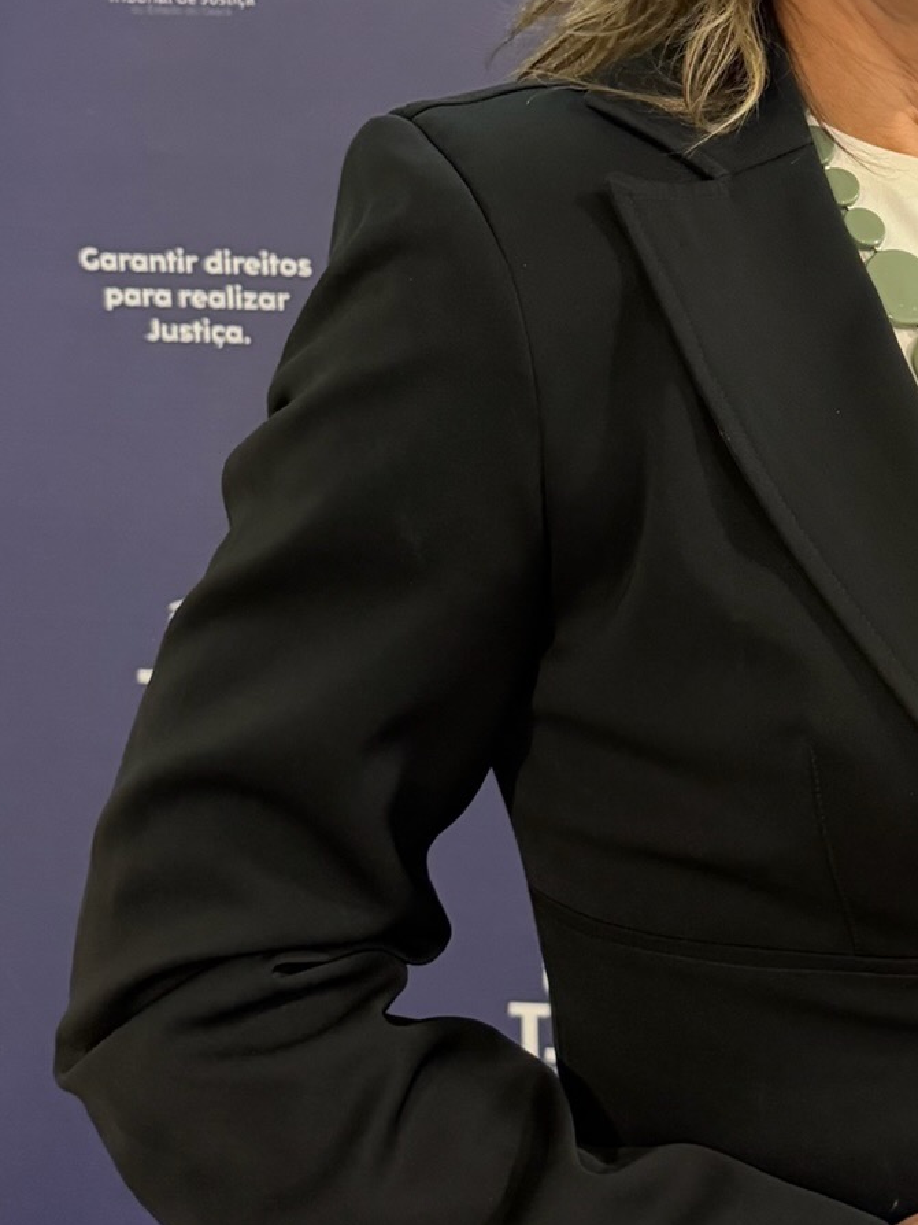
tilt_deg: -11.6
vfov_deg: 34.4
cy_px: 343
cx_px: 965
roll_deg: -1.2
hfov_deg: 25.0
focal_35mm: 55
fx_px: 1946
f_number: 1.78
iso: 800
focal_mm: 6.76
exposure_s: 1/60
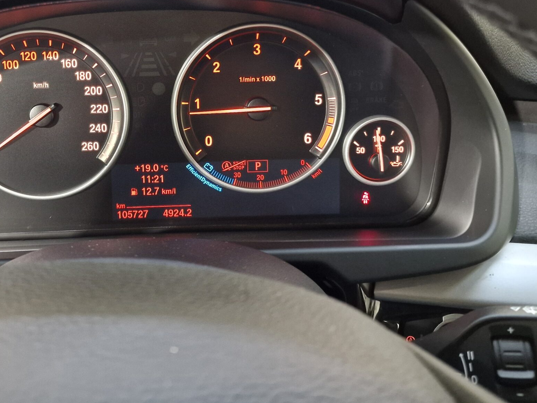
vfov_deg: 37.3
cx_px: 158
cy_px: 136
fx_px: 590
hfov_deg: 47.7
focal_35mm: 38
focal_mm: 6.4
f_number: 1.8
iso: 400
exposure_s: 1/20
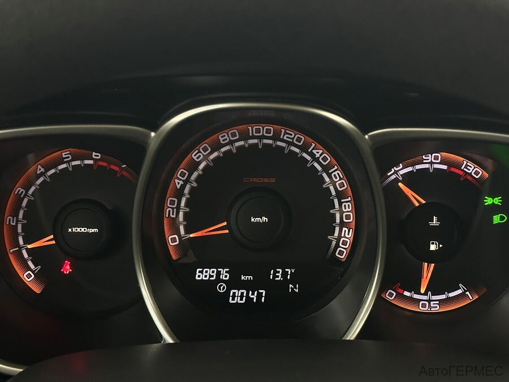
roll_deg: -0.6
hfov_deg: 39.7
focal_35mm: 48
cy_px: 191
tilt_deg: -20.9
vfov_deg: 30.3
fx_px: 706
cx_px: 254
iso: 400
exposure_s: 1/33
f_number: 1.78
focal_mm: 6.86
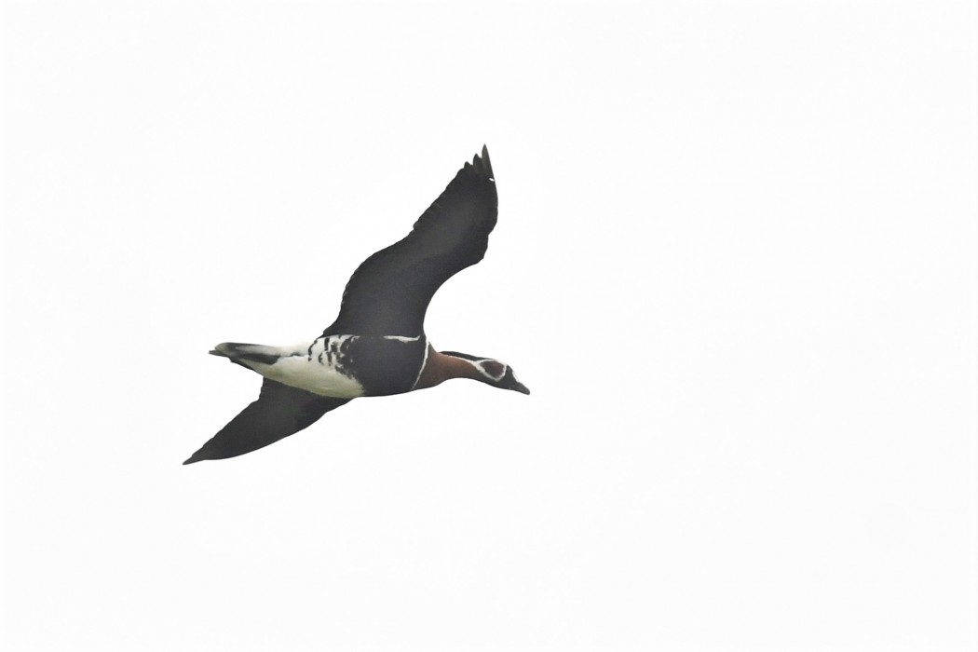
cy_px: 326
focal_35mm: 630
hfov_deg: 3.3
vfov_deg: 2.2
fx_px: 17114
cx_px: 489
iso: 1100
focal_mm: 420
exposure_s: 1/640
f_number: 7.1
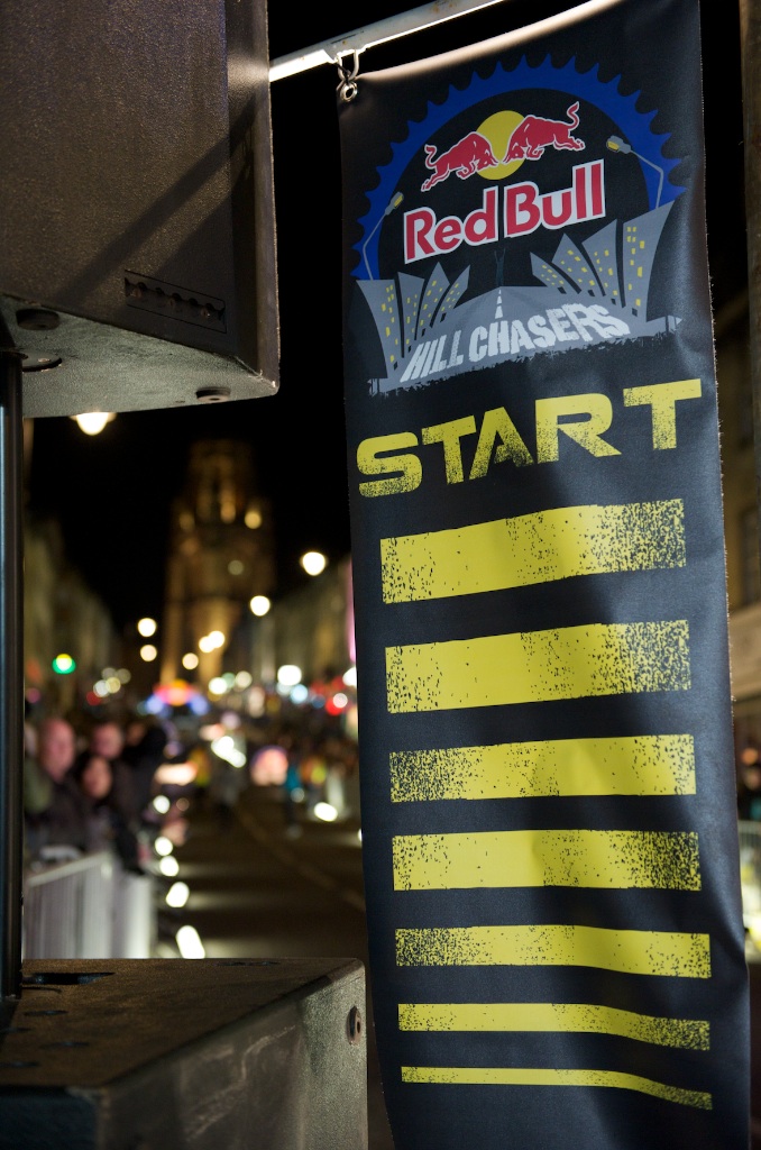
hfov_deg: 25.9
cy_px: 575
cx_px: 380
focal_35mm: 52
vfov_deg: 38.3
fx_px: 1657
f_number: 3.2
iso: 4000
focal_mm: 52
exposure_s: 1/100
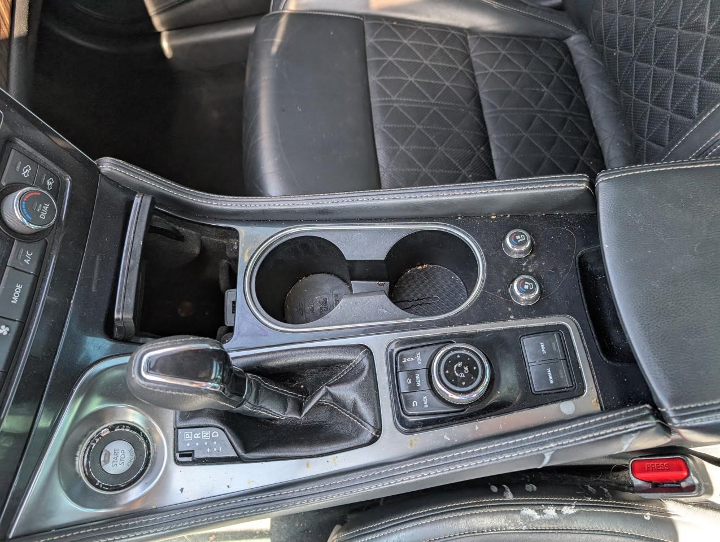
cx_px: 360
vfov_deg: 56.9
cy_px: 271
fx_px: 500
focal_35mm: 24
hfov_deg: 71.5
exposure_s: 1/305
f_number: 1.68
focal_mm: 6.9
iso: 372
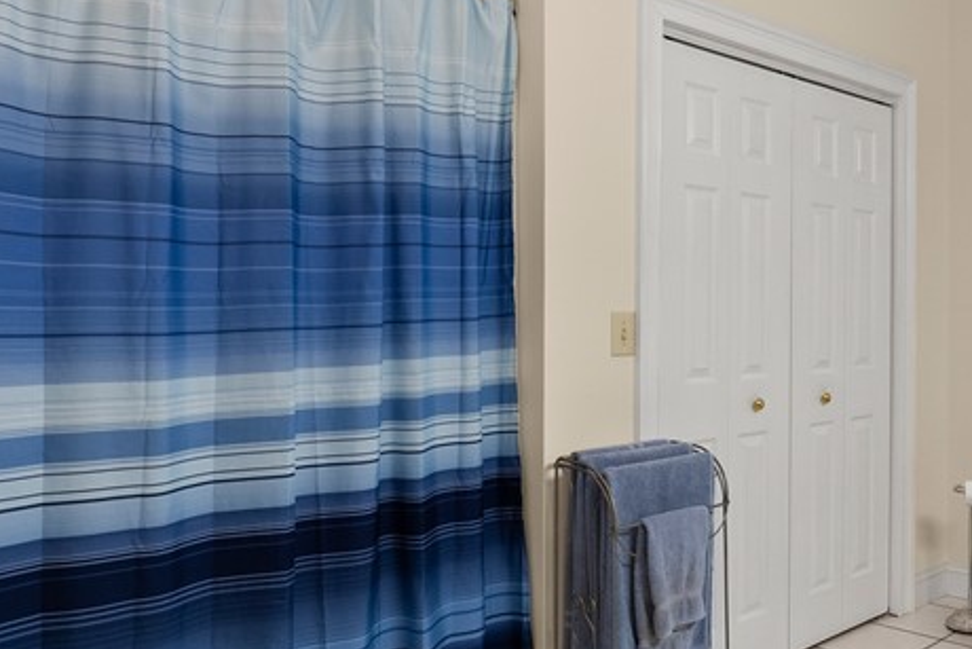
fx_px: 929
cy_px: 304
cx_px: 853
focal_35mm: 34
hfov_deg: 49.9
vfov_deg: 38.5
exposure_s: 1/30
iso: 800
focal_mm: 14.6
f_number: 7.1
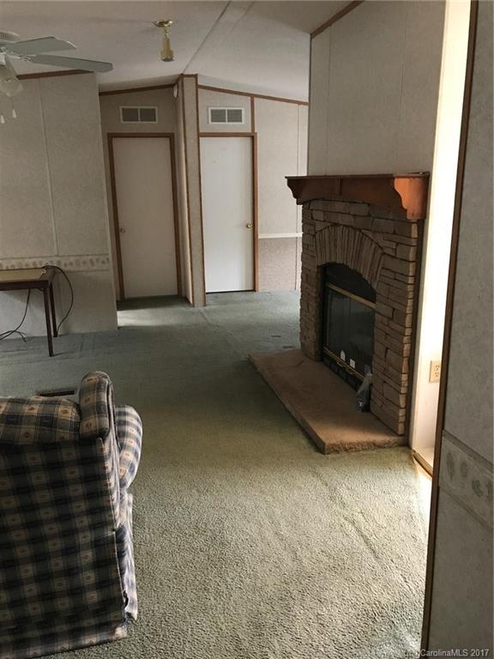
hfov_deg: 49.7
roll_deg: +1.1
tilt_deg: -14.9
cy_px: 330
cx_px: 247
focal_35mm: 28
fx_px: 533
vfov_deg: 63.4
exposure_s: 1/15
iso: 100
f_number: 1.8
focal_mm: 3.99
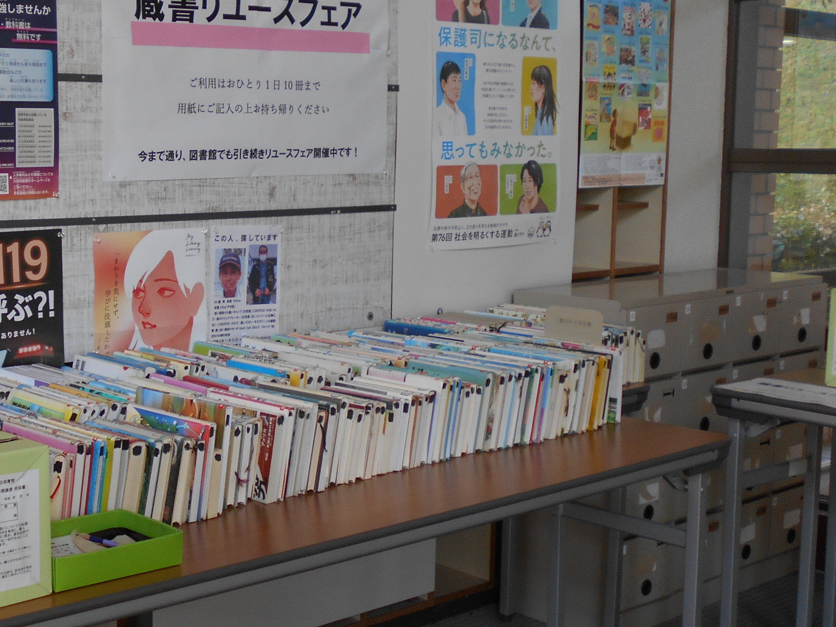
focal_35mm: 56
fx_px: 1352
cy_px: 303
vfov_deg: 26.1
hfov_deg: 33.5
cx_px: 180
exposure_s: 1/30
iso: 125
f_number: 3.6
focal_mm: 5.8
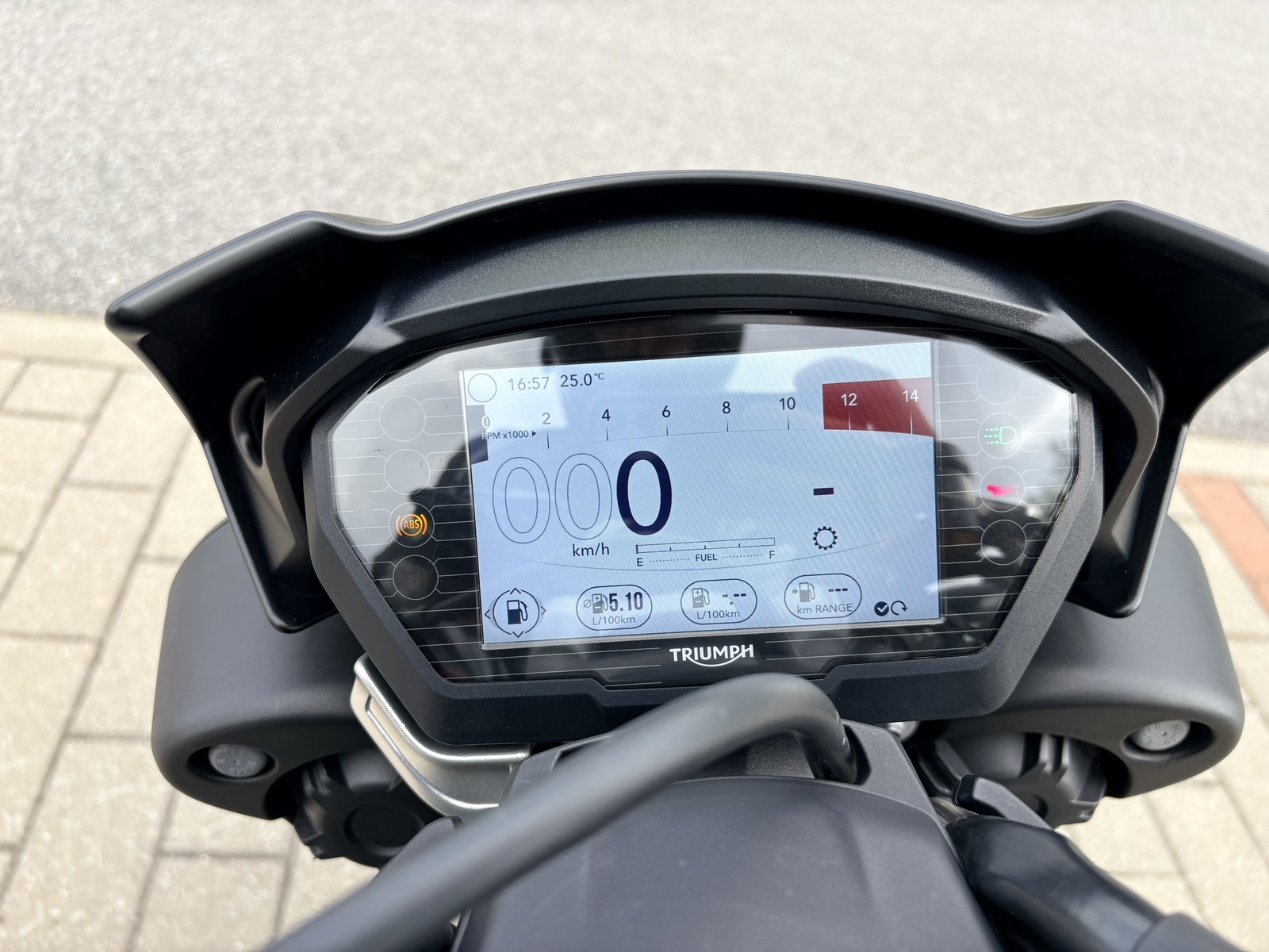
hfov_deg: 67.3
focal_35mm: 26
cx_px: 634
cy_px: 476
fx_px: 953
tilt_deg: -42.1
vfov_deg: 53.1
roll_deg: -12.0
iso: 50
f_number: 1.6
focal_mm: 5.96
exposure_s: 1/475
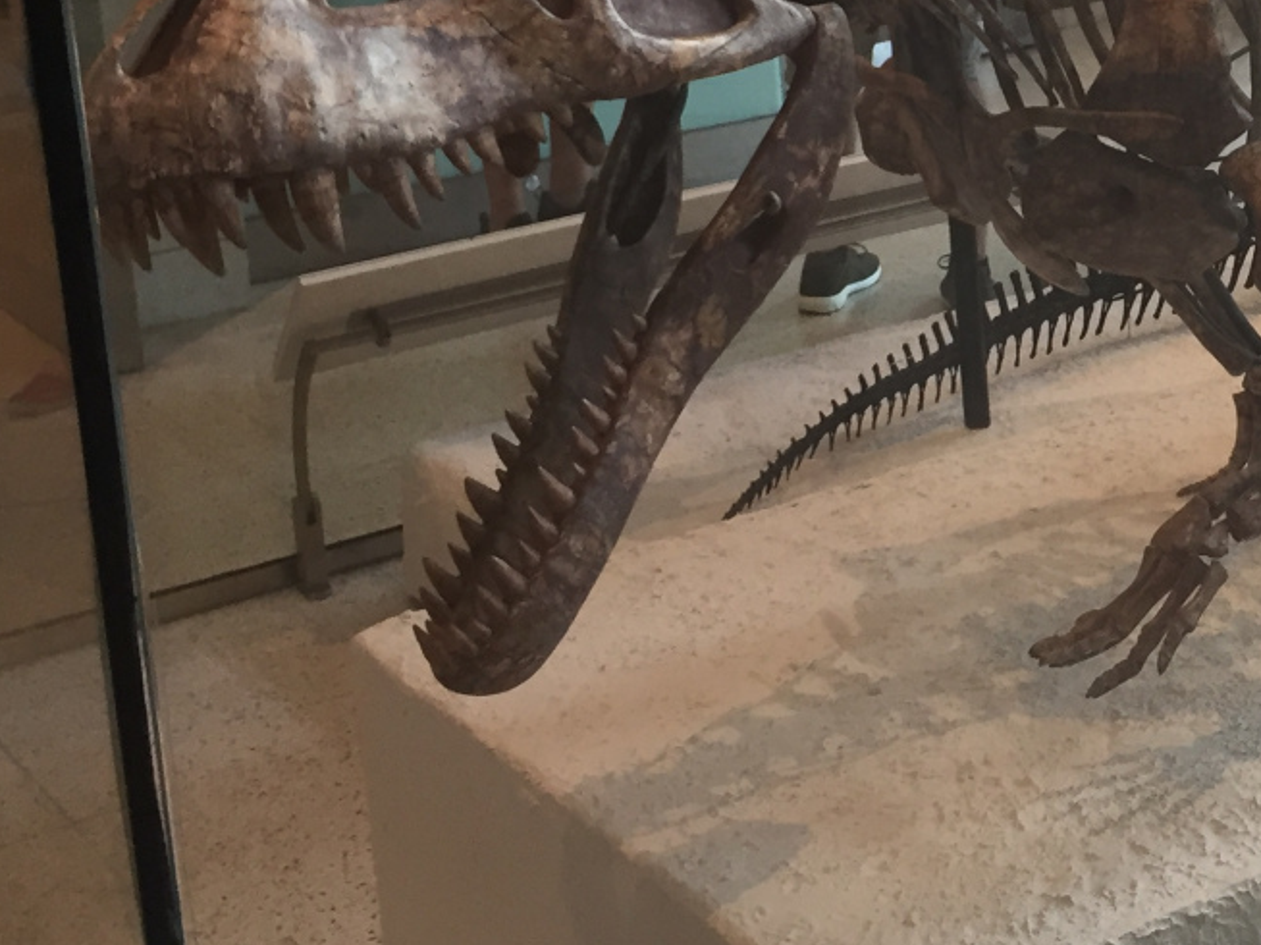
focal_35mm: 71
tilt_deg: -10.2
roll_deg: +2.8
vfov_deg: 20.1
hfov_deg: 26.2
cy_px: 25
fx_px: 2585
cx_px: 1207
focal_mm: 4.15
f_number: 2.2
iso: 80
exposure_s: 1/30
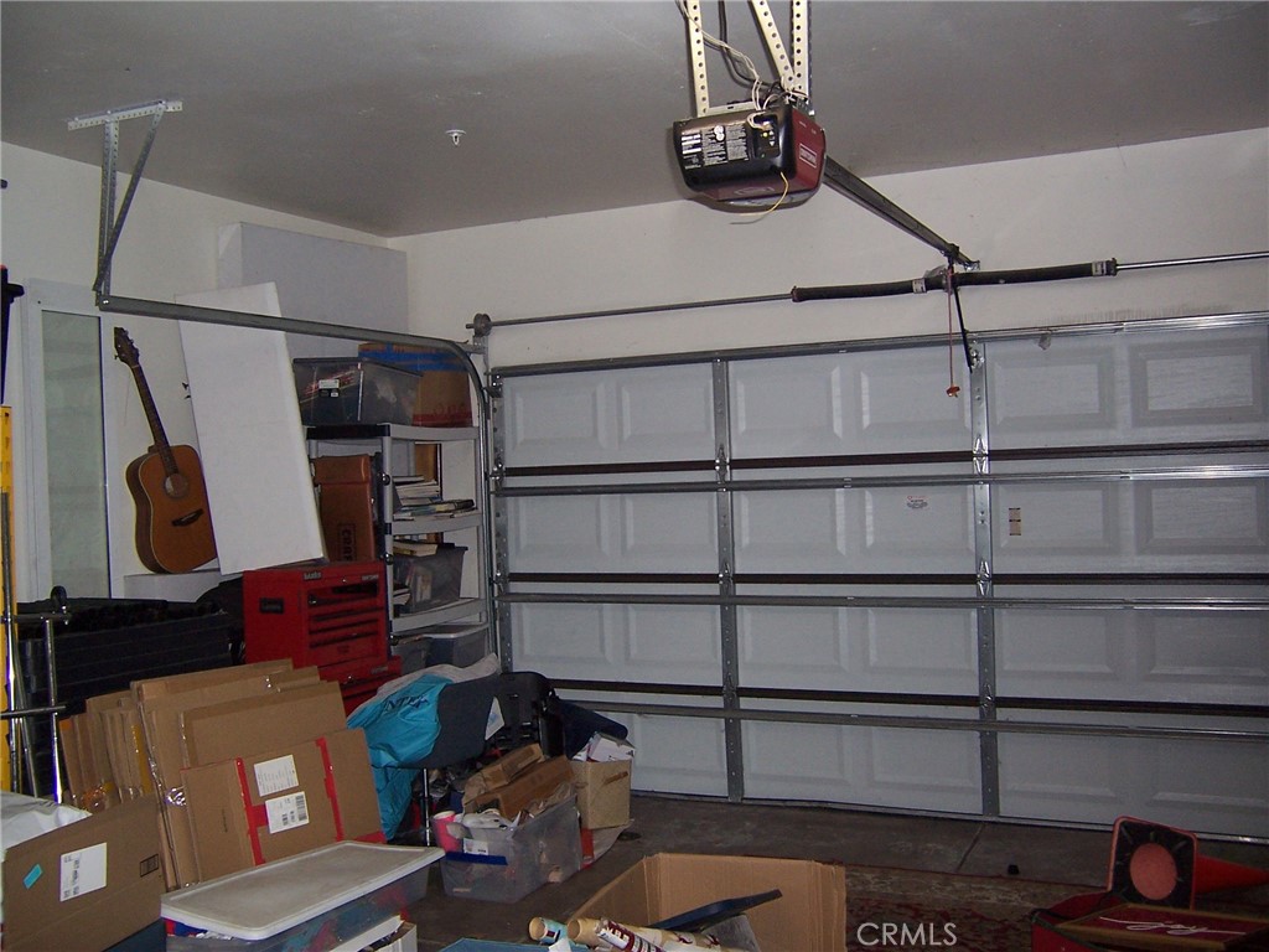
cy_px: 476
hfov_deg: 55.4
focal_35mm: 33
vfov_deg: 42.9
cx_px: 634
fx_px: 1210
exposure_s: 1/60
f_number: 2.8
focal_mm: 5.5
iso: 140
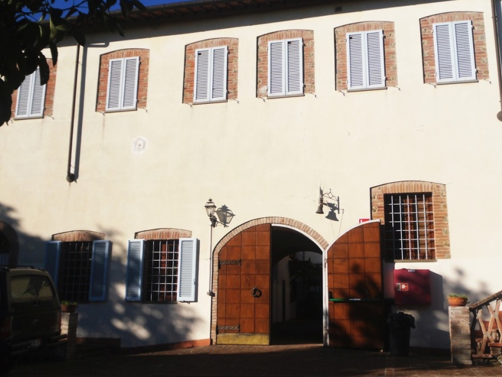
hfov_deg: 56.6
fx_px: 464
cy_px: 172
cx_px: 216
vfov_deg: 44.1
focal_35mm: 32
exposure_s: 1/291
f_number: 7.8
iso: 80
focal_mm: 5.1
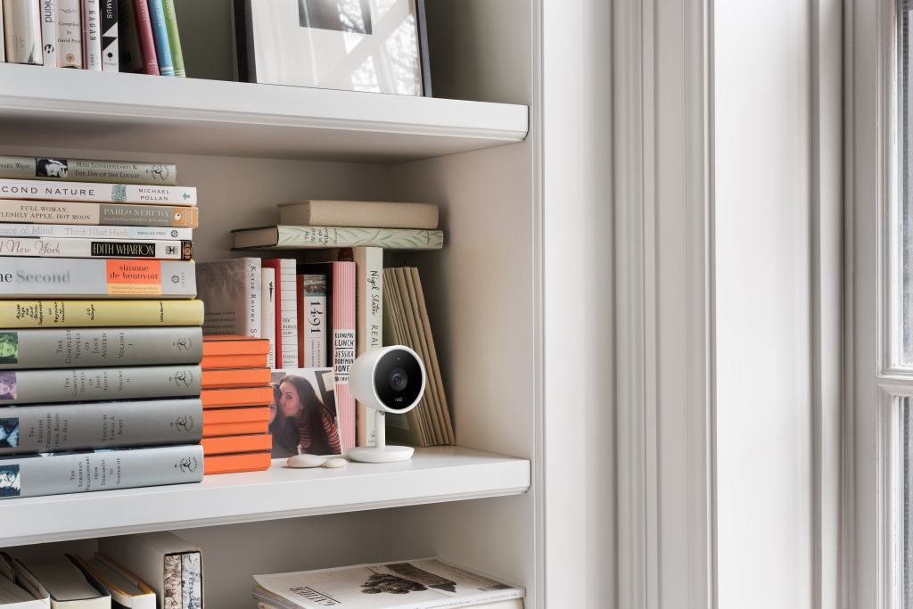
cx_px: 456
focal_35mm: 50
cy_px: 304
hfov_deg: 39.6
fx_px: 1268
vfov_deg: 27.0
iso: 100
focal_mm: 50
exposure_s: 1.6
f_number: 13
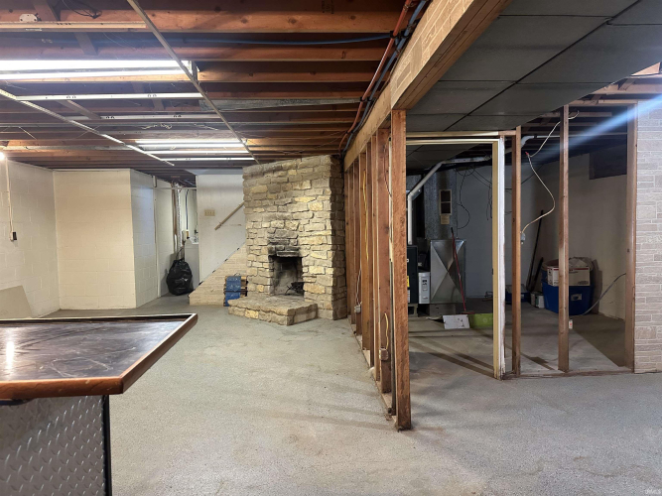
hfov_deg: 71.6
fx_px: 459
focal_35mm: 24
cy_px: 248
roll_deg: +1.2
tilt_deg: -2.1
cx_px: 331
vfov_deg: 56.8
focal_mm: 6.86
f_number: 1.78
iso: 500
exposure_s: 1/60
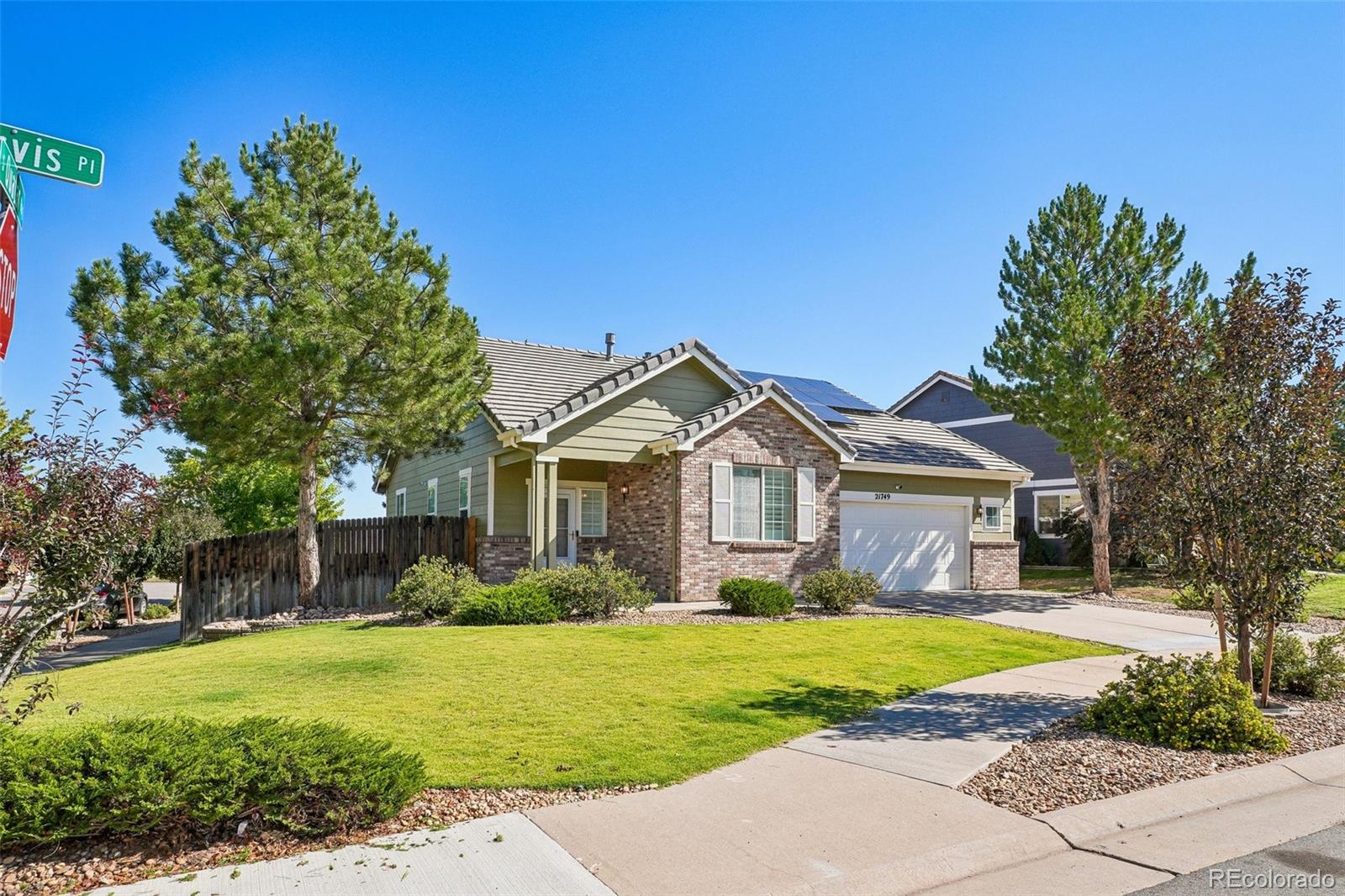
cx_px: 672
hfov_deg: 81.2
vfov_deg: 59.5
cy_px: 448
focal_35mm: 21
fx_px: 784
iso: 100
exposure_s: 1/350
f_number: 8
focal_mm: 14
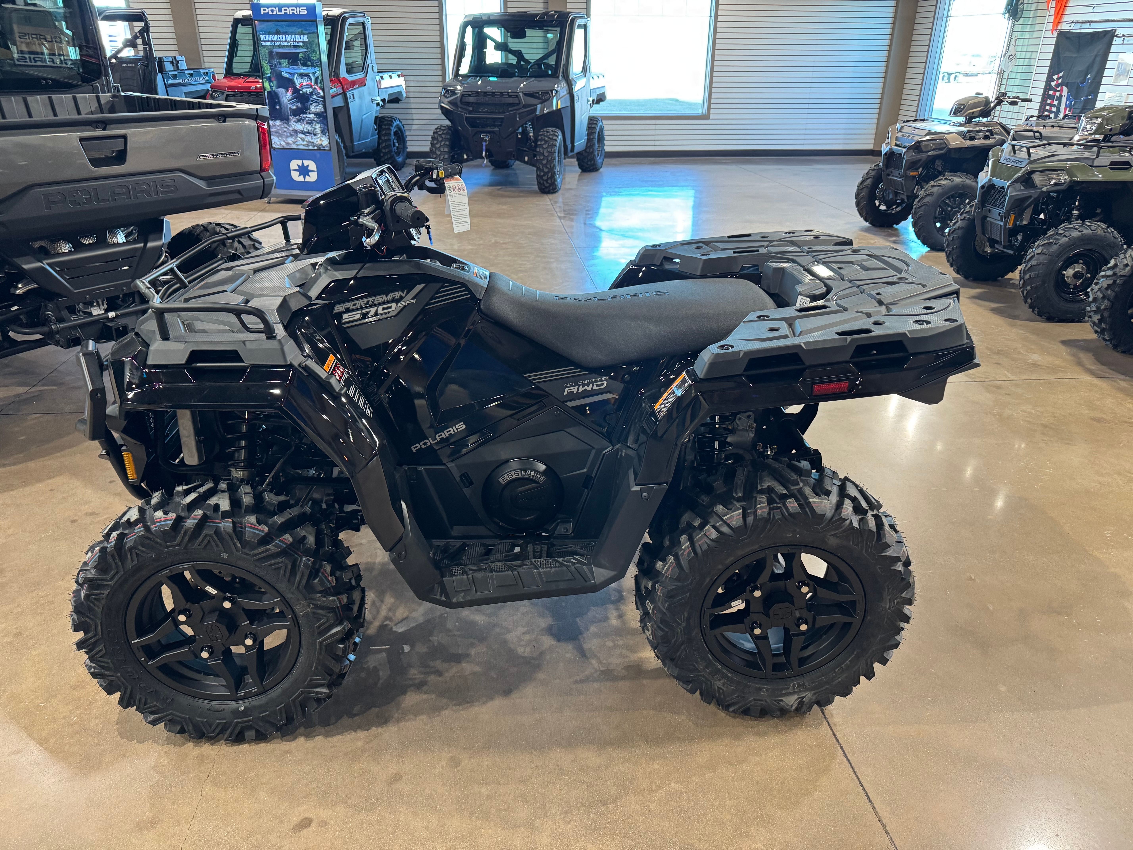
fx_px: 786
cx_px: 566
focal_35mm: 24
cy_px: 425
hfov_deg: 71.6
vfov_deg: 56.8
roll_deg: -0.5
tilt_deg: -25.4
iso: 250
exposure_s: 1/60
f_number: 1.78
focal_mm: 6.76
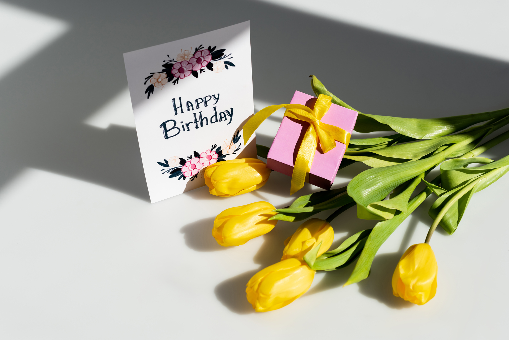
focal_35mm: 50
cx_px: 254
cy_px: 170
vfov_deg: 27.0
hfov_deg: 39.6
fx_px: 707
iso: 100
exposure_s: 1/800
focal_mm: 50
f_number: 5.6
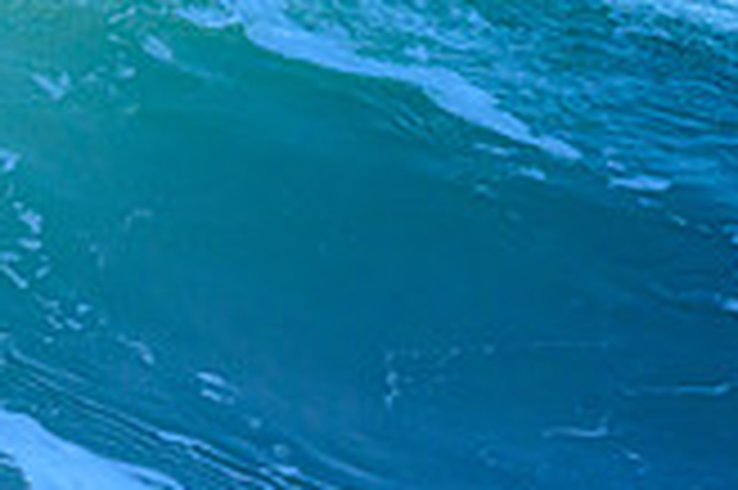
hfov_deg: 0.7
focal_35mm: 2831
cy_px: 258
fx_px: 57977
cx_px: -536
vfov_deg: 0.5
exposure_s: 1/2000
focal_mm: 800
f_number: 8
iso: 1600
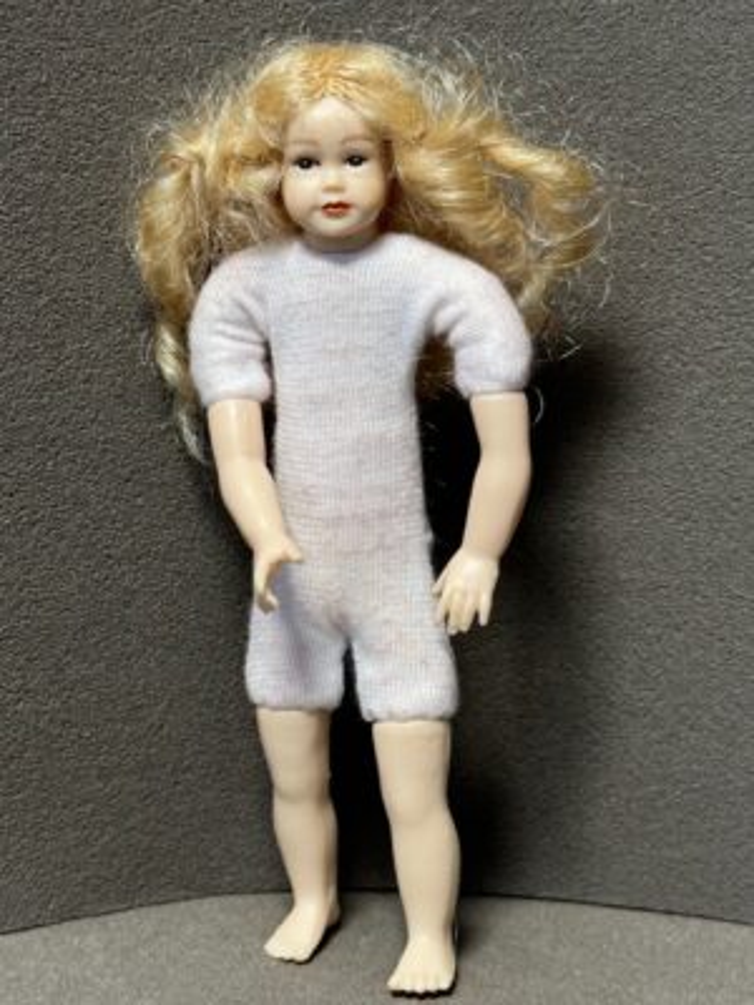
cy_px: 502
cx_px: 377
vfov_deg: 39.7
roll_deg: -2.2
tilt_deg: -17.4
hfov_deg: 30.3
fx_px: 1394
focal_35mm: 48
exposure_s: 1/121
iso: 50
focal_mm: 6.86
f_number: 1.78
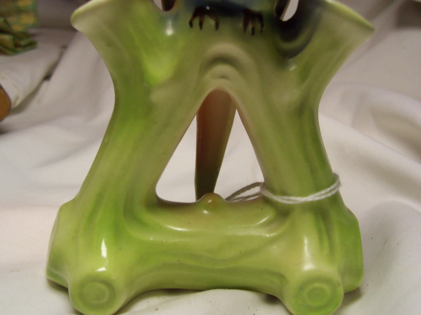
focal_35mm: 37
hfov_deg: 50.1
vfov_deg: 38.7
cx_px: 210
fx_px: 450
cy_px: 158
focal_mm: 5.6
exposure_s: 1/90
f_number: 2.8
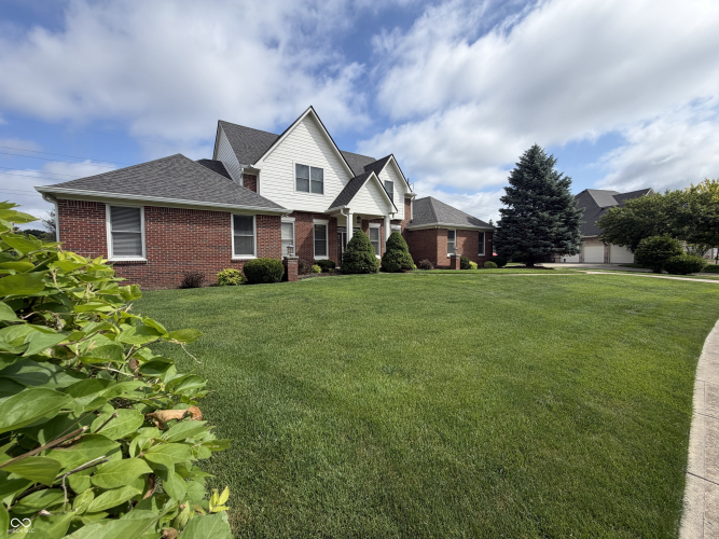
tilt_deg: -1.9
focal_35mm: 14
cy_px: 270
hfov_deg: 102.1
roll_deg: +0.9
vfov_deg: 85.7
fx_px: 291
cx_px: 360
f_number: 2.2
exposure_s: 1/985
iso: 20
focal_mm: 2.22
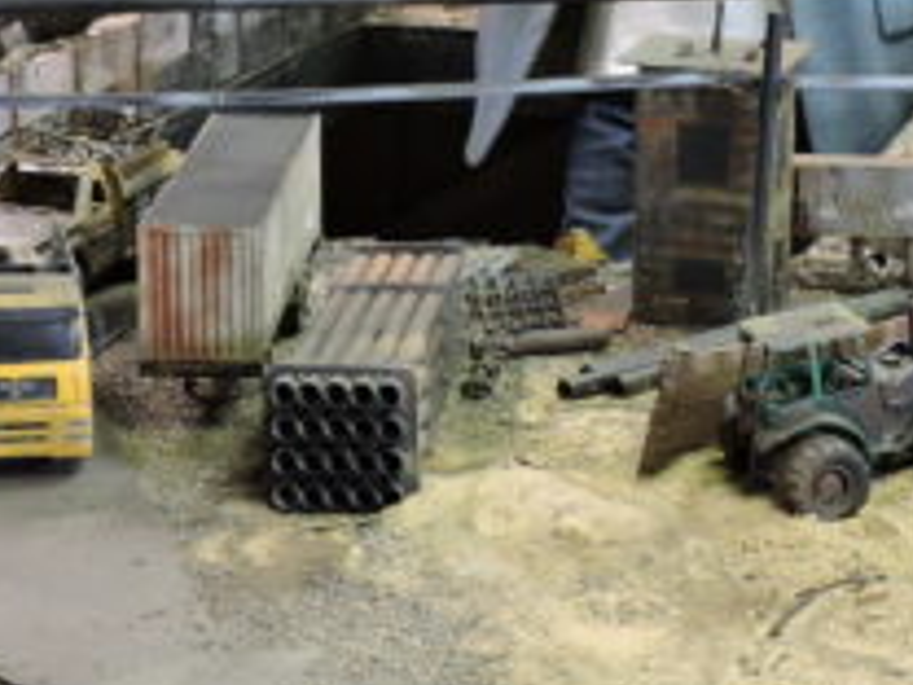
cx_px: 432
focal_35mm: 128
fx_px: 3376
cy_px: 22
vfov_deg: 11.5
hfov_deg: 15.4
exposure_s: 1/13
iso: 400
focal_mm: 7.1
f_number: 3.3
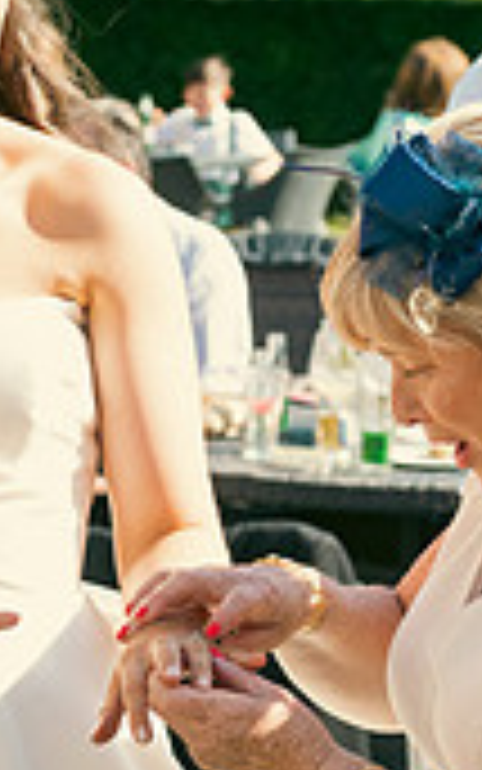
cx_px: 320
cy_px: 583
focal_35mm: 190
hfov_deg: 6.9
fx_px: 3990
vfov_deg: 11.0
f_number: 5
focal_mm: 55
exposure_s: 1/500
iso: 200
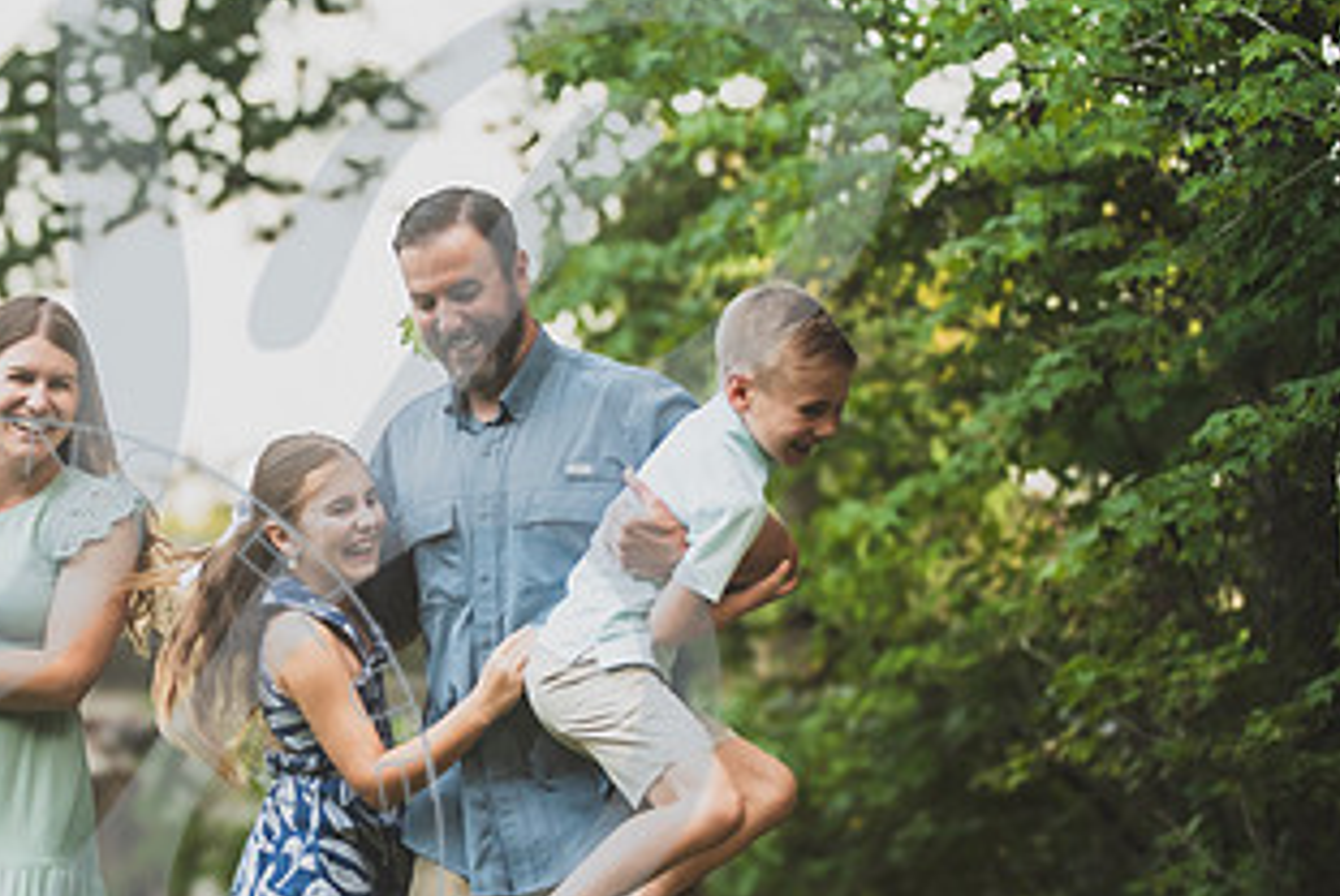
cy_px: 497
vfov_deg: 7.4
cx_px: 228
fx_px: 6930
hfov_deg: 11.0
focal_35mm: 186
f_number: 2.8
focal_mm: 98
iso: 500
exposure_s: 1/250
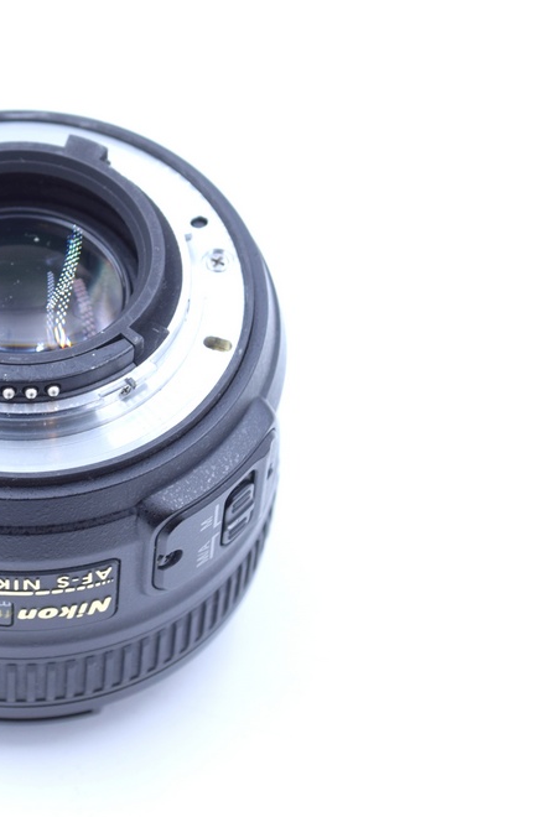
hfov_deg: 10.9
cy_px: 410
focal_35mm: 125
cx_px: 26
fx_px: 2833
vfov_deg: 16.4
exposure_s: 1/125
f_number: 7.1
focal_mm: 55
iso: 400
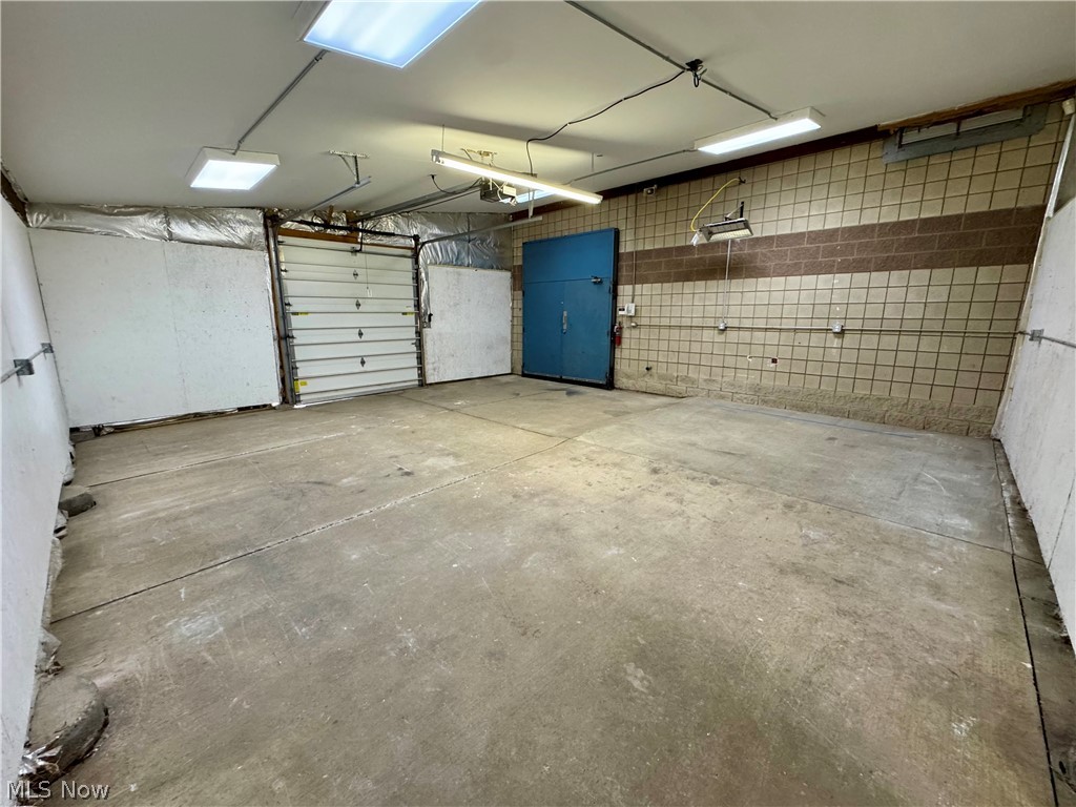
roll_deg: -0.5
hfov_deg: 102.1
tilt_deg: -11.1
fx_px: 435
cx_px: 538
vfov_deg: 85.7
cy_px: 404
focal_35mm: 14
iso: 320
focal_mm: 2.22
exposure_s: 1/60
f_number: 2.2
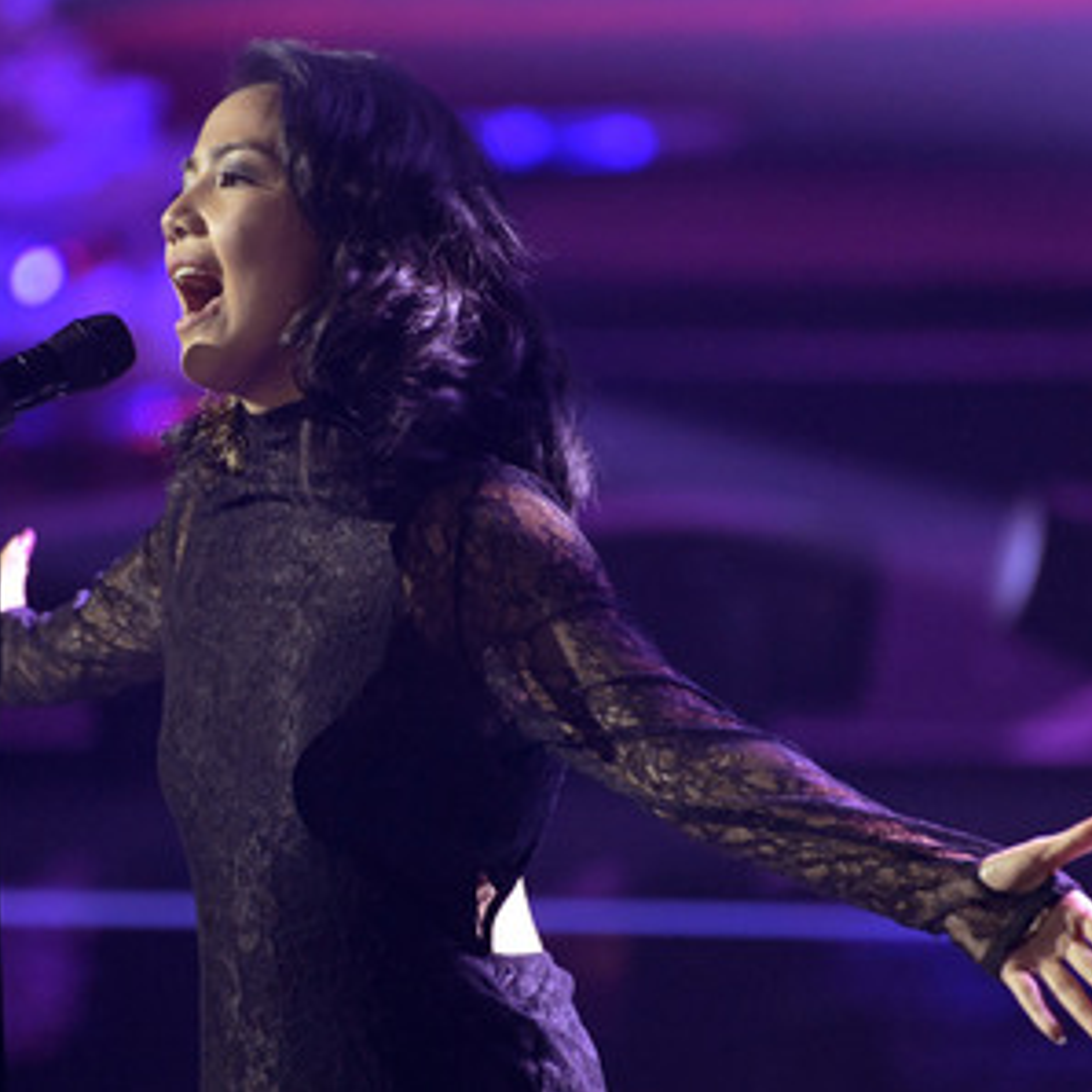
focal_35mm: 643
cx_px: 460
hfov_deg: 2.7
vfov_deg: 2.7
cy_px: 546
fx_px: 22949
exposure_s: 1/250
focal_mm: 500
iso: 12800
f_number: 5.6
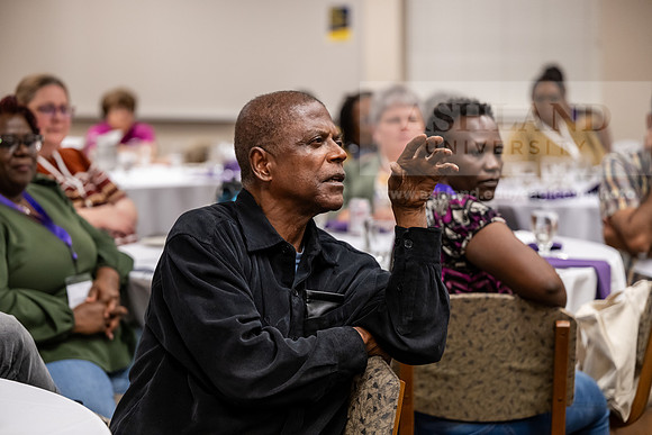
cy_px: 218
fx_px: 1576
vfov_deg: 15.7
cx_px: 326
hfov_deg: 23.4
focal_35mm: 87
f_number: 2.8
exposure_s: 1/200
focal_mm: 87
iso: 2000
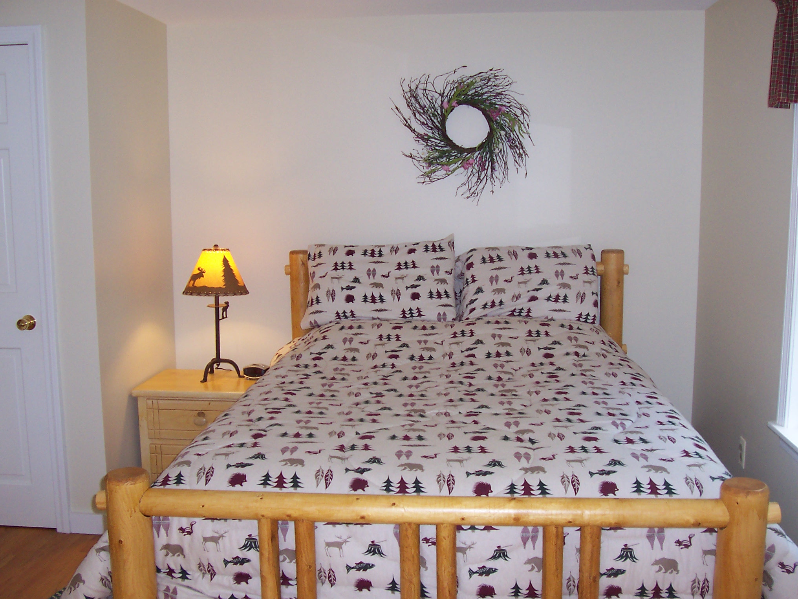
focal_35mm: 37
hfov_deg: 50.1
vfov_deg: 38.7
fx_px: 853
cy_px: 300
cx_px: 399
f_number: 2.8
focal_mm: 5.6
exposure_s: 1/60
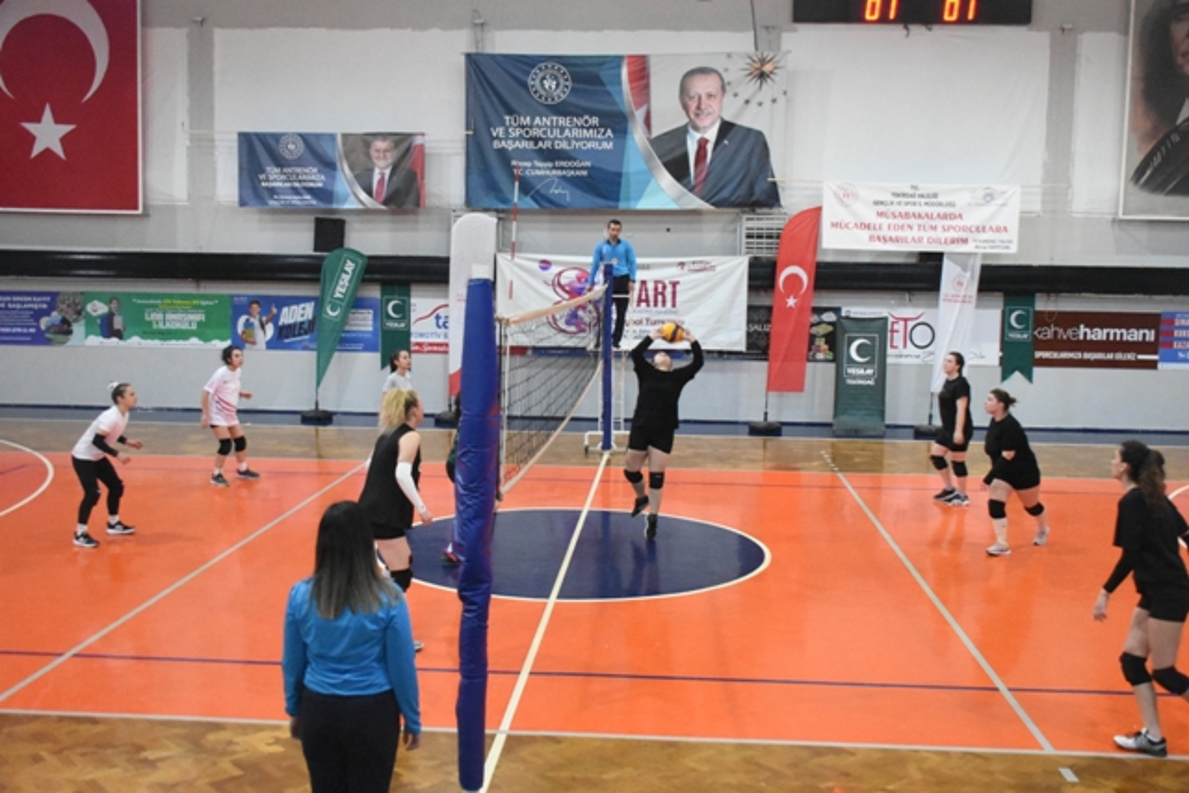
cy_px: 396
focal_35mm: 36
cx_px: 594
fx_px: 1189
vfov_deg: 36.9
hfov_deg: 53.1
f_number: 5.6
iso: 8000
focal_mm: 24
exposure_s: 1/125
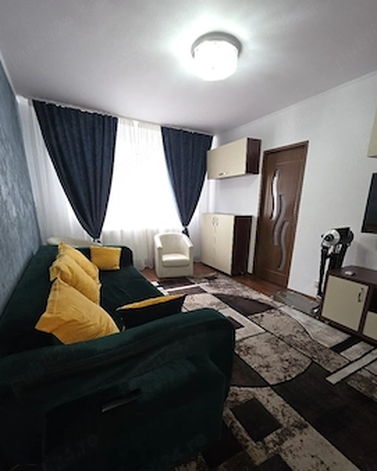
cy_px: 266
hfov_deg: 84.1
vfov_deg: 96.2
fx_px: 209
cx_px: 189
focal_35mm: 15
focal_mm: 2.2
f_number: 1.9
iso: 125
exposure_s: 1/50.3
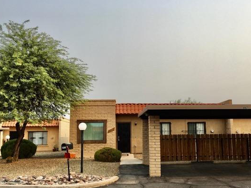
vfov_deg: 40.6
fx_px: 254
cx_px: 138
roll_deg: +0.5
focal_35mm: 35
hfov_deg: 52.5
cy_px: 110
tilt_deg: +6.5
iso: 25
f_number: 2.2
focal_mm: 4.15
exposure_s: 1/1399
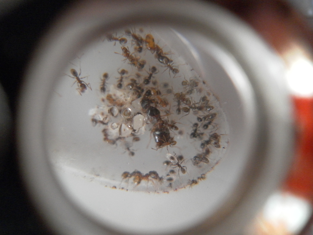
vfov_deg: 42.9
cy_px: 118
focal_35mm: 33
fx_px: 298
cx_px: 156
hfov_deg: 55.4
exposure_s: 1/10
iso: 400
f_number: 3.5
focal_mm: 5.8
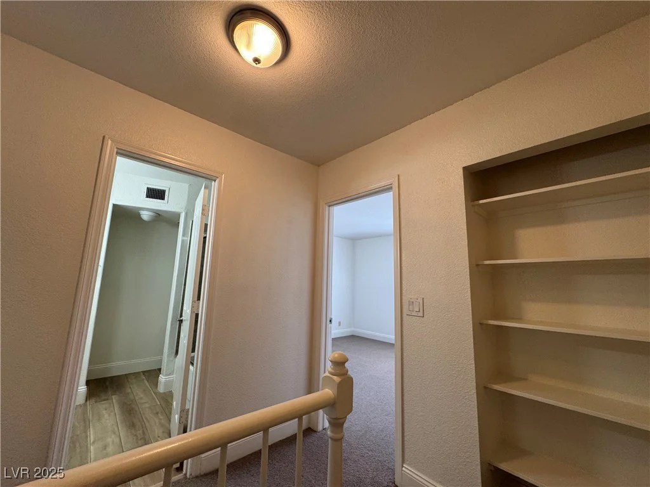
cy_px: 244
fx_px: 263
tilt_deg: +8.5
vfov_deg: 85.7
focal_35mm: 14
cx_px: 325
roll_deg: -1.7
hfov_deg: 102.1
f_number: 2.2
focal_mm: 2.22
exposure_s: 1/120
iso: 160
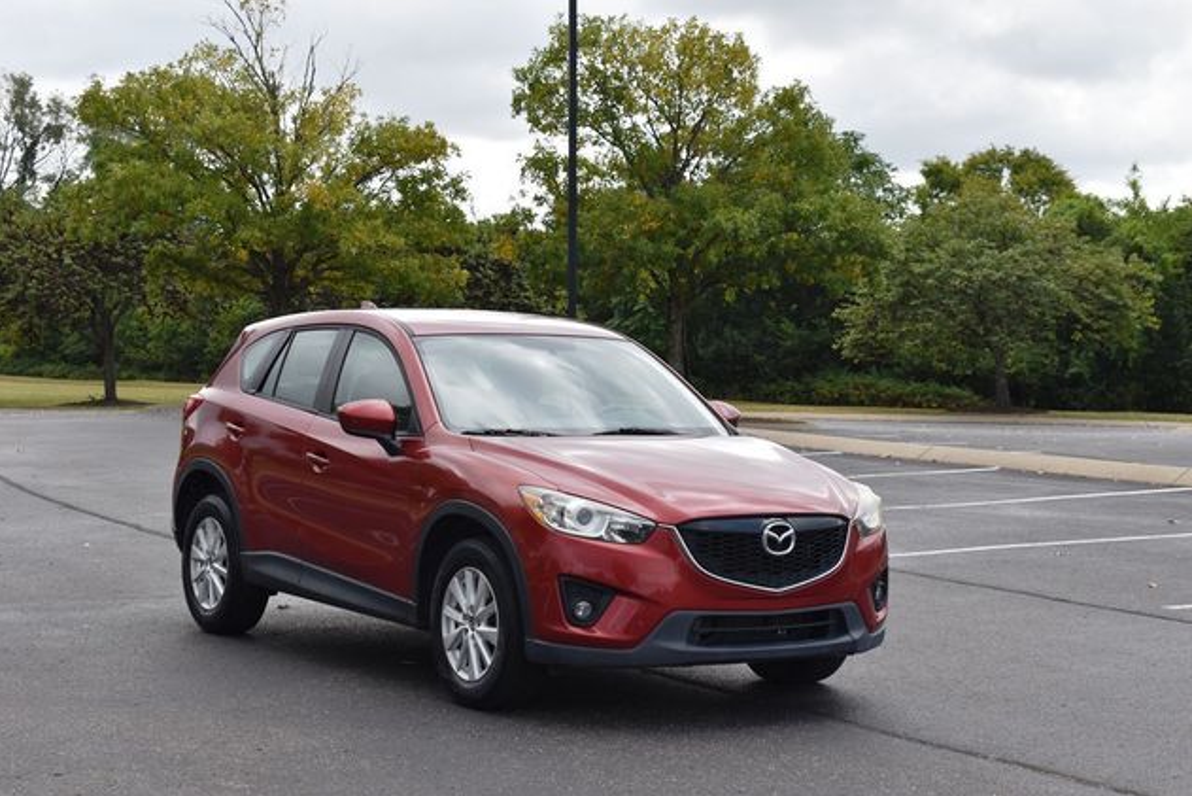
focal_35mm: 70
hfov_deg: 28.8
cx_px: 603
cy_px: 402
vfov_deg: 19.5
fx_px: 2318
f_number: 8
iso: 125
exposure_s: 1/250
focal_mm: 46
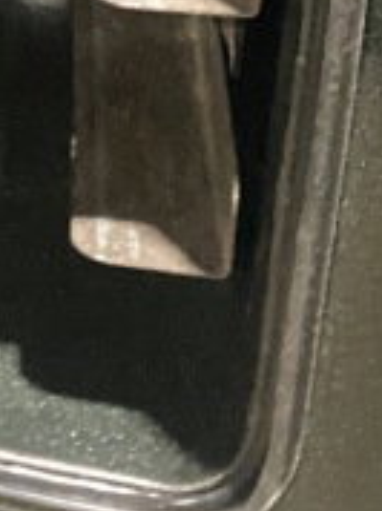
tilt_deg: -11.8
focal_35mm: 119
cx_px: -368
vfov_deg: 14.3
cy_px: -449
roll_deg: -1.2
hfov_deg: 11.3
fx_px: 1755
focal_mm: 4.25
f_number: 1.8
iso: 1000
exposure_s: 1/30
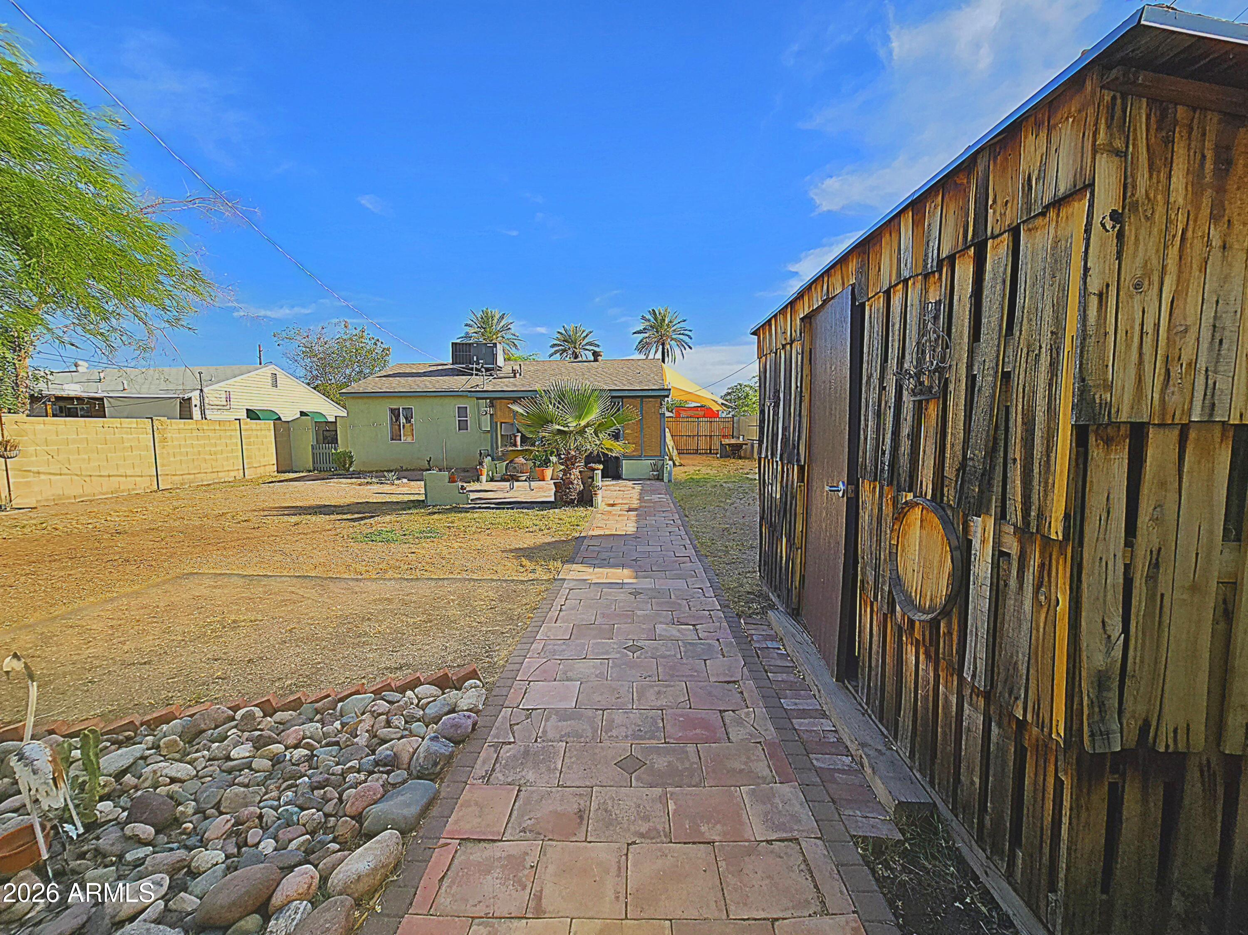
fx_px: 469
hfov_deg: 106.2
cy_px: 468
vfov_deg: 89.9
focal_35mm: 13
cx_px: 624
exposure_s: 1/1111
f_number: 2.2
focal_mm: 2.2
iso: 50
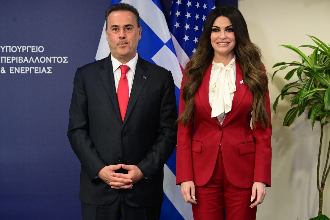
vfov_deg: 14.9
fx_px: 843
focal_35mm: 92
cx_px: 165
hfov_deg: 22.1
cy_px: 110
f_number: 5.6
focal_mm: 92
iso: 6400
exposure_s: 1/160
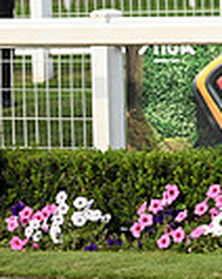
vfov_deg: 6.7
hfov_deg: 5.2
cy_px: -12
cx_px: 572
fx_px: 2363
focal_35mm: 287
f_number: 4.5
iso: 1000
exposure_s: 1/3200
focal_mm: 70
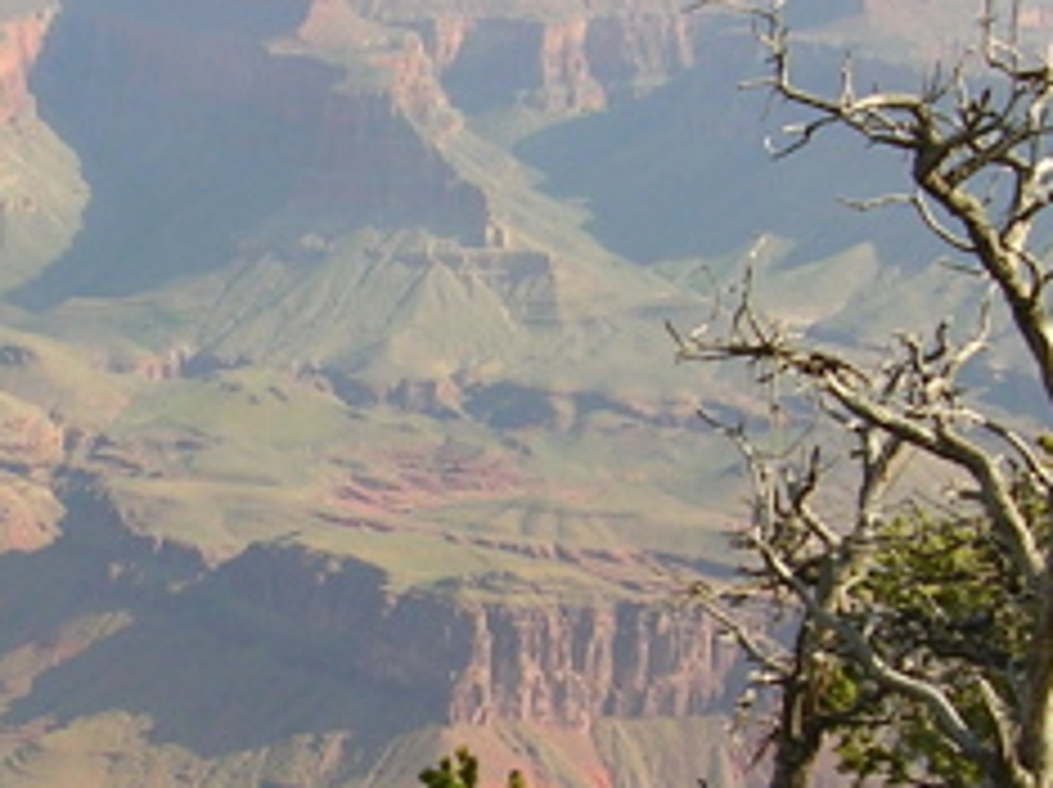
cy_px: 662
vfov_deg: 11.7
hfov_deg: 15.6
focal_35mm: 126
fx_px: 3829
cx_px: 216
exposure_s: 1/528
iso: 50
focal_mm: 7.1
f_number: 3
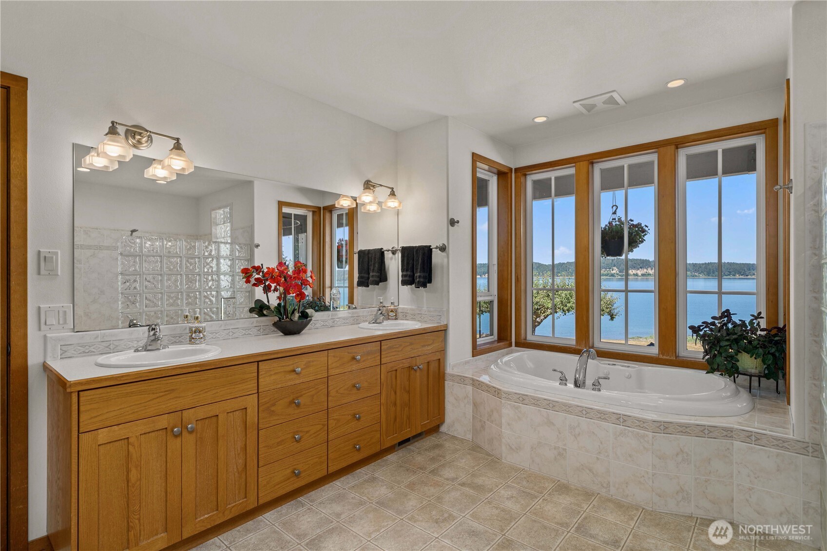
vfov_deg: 70.4
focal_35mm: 17
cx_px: 414
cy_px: 276
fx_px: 390
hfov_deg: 93.3
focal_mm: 17
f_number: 5.6
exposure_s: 1/30
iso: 200
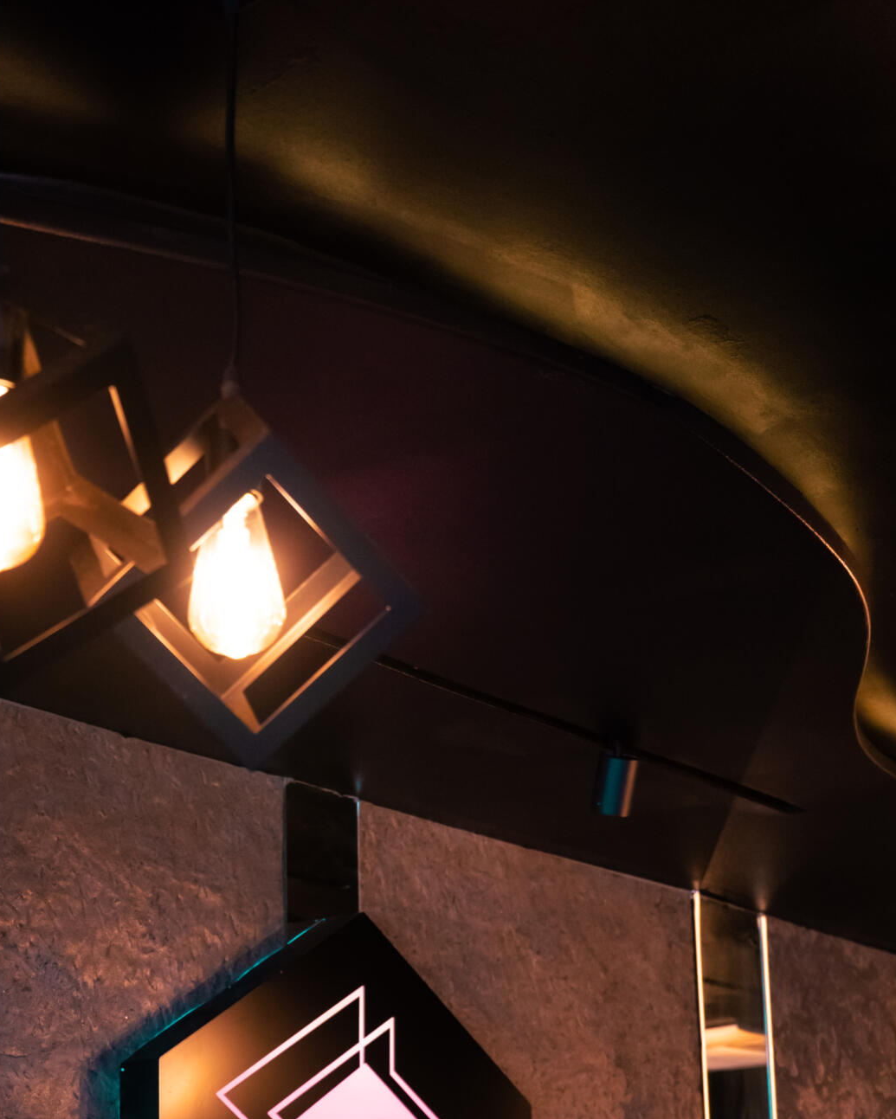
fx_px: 2121
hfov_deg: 23.5
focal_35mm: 64
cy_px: 958
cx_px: 190
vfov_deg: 28.7
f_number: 4
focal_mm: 35
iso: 1600
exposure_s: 1/200
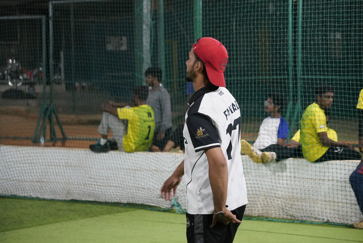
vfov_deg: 11.4
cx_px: 182
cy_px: 122
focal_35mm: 120
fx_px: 1211
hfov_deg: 17.1
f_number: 4.5
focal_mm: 80
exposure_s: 1/200
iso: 6400
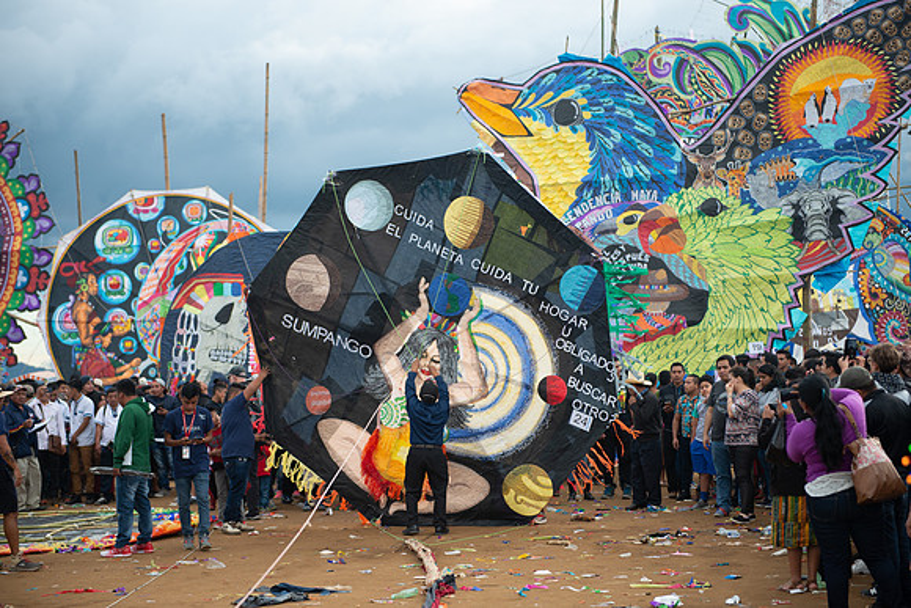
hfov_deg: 28.8
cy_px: 304
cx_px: 456
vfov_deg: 19.5
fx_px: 1772
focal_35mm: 70
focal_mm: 70
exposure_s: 1/640
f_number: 2.8
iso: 200
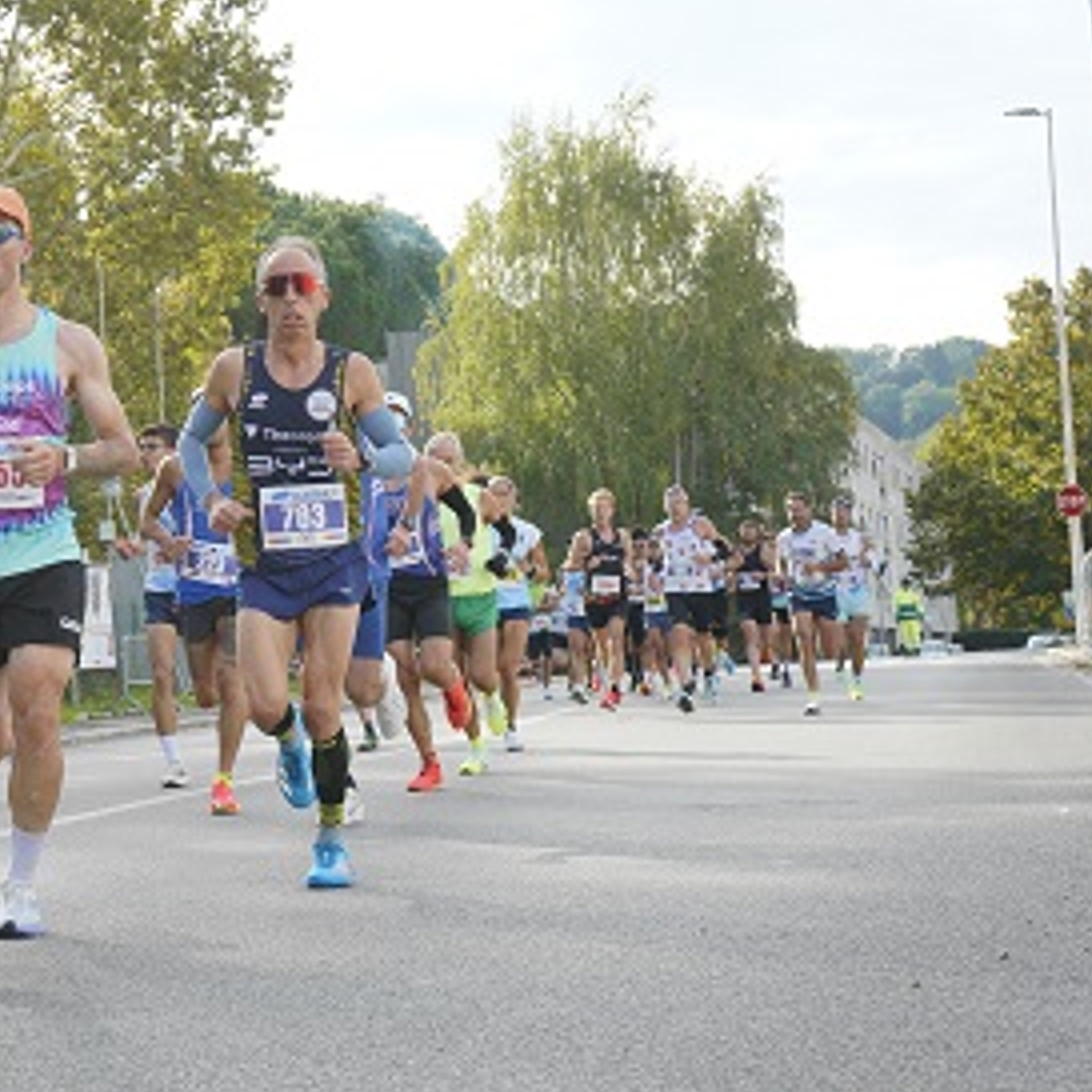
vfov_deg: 21.4
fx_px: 2891
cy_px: 528
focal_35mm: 81
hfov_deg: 20.9
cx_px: 94
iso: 1000
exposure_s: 1/800
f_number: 8
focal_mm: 44
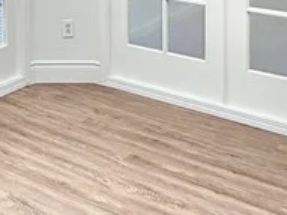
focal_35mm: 75
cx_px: -42
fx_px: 621
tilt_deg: -1.9
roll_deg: +1.0
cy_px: -120
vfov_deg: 17.4
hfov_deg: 24.0
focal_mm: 2.22
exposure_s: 1/126
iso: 64
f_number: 2.2
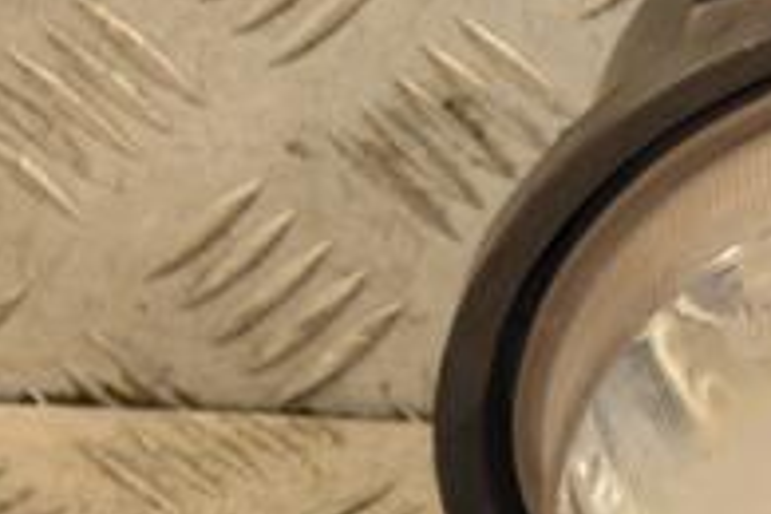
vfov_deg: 4.0
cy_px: 304
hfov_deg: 5.9
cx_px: 981
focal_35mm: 346
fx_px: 7400
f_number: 5.3
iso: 800
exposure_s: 1/125
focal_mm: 75
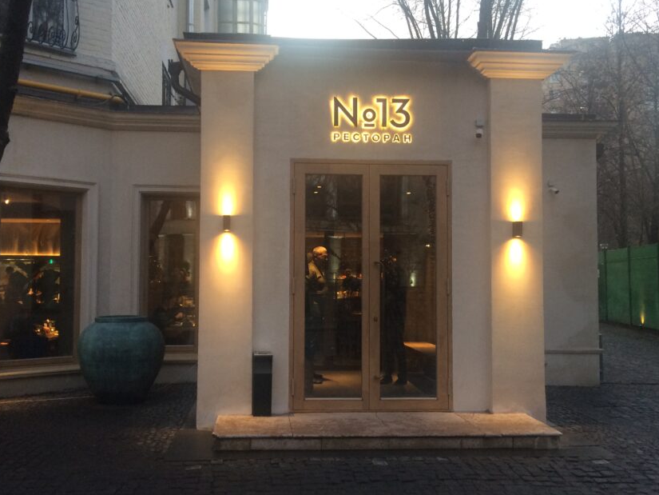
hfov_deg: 51.3
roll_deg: +0.8
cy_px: 253
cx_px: 308
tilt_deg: +1.3
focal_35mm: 36
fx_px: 685
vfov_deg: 39.7
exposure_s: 1/33
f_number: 2.2
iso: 64
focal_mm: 4.15
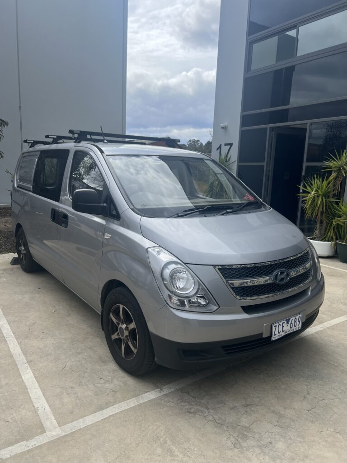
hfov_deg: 53.1
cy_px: 232
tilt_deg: -9.6
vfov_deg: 67.3
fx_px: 348
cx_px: 174
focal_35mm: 26
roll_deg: -2.3
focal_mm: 5.7
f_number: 1.5
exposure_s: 1/2299
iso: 50
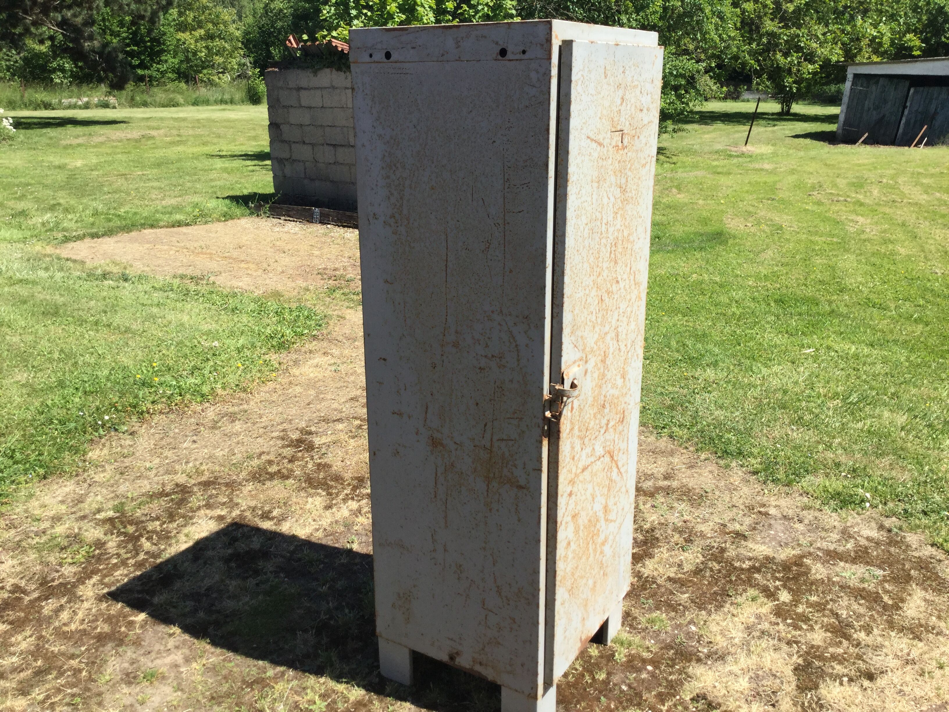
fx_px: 850
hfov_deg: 58.4
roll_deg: -0.9
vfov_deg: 45.4
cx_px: 474
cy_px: 356
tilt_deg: -19.7
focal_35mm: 31
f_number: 2.4
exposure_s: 1/905
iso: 25
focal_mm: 3.3
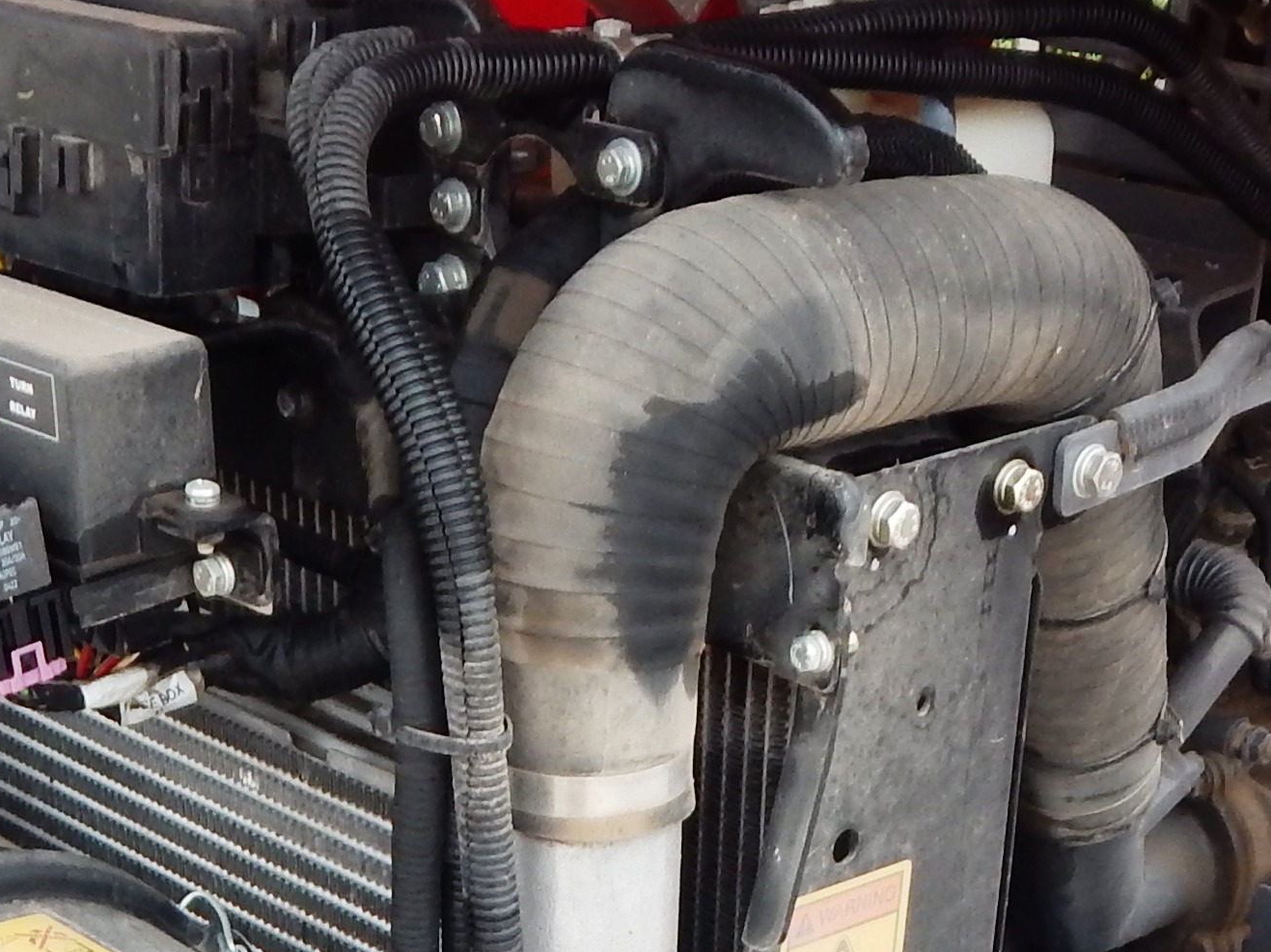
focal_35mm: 77
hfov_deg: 25.3
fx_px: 2826
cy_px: 1401
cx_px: 528
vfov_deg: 17.3
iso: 125
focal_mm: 4
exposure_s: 1/320
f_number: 3
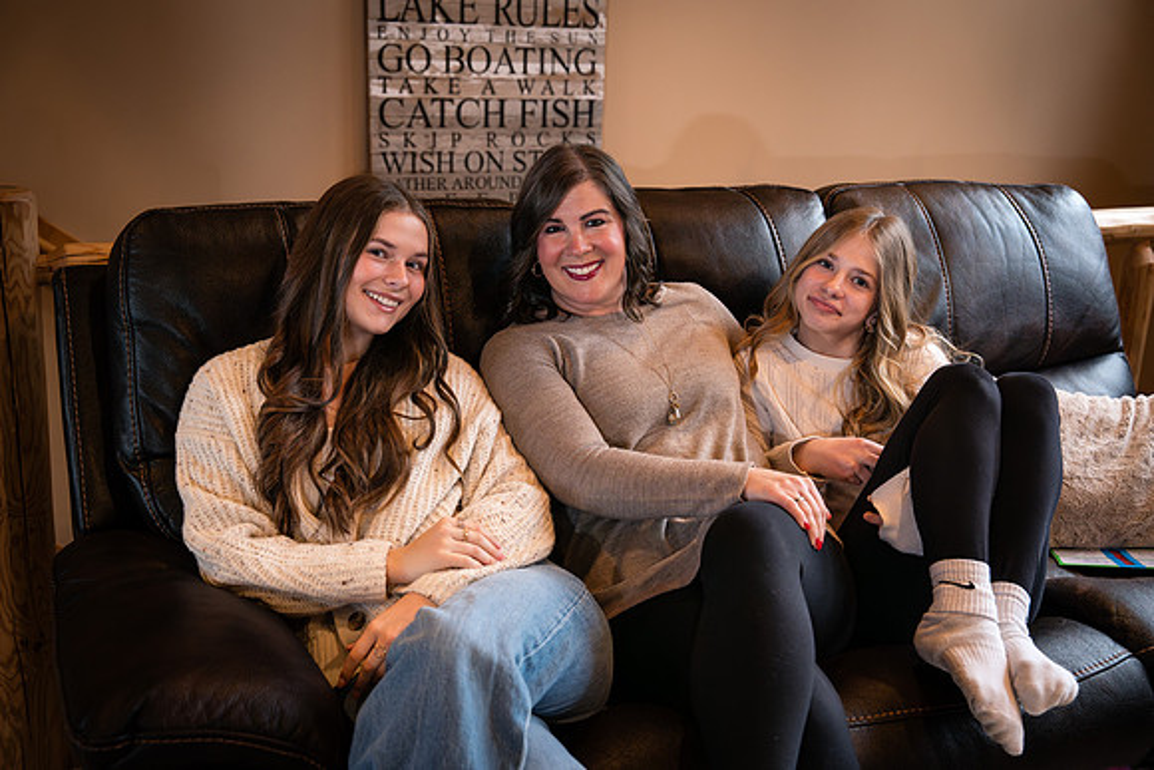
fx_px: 1347
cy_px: 385
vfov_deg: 31.9
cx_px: 577
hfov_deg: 46.4
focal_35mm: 42
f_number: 4
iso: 800
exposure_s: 1/160
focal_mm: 42
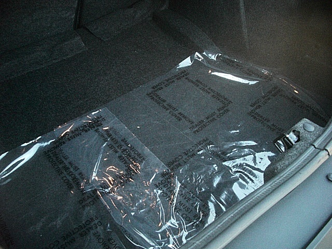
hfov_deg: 51.4
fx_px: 345
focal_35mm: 36
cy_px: 124
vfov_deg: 39.7
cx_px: 166
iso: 800
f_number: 2.8
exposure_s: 1/125
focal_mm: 6.3
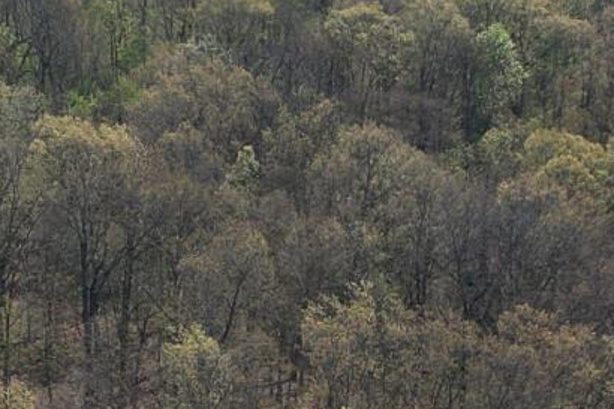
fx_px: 2745
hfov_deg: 12.8
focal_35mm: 161
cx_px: 349
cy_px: 596
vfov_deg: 8.4
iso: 100
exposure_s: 1/200
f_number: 2.8
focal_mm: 8.38
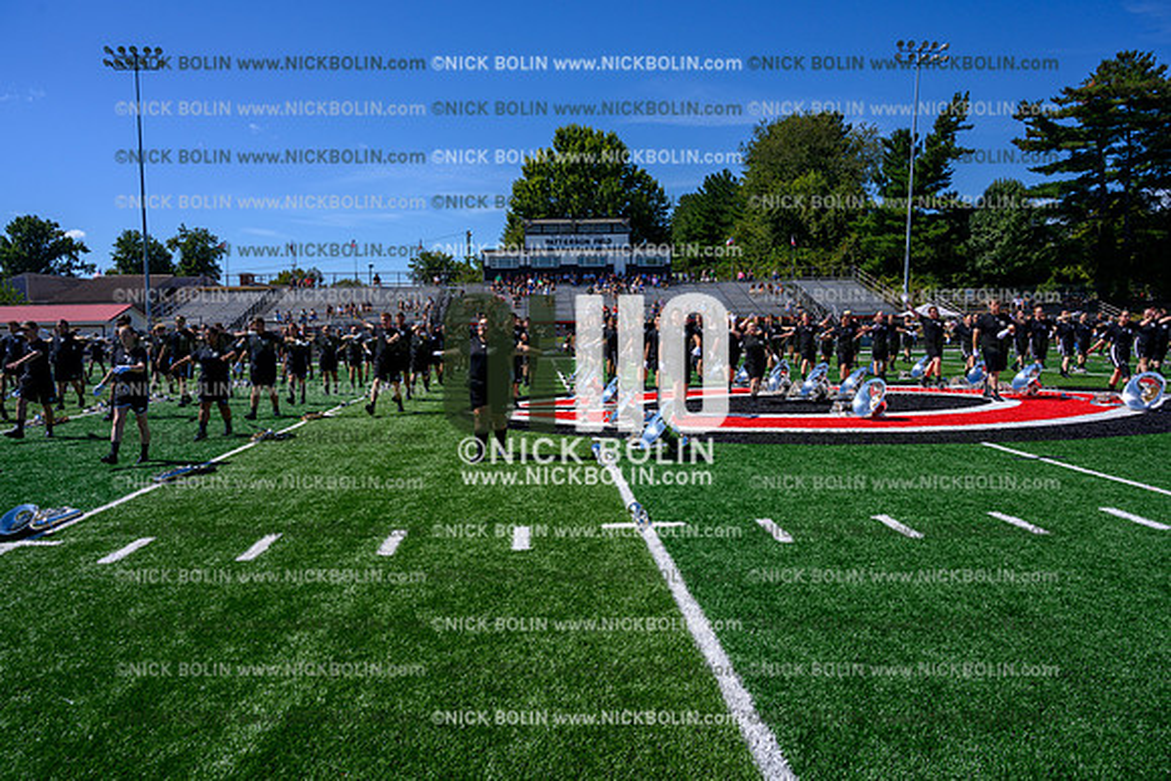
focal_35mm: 24
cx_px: 586
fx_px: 781
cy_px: 390
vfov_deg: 53.2
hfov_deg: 73.7
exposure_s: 1/500
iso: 160
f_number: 8
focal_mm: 24
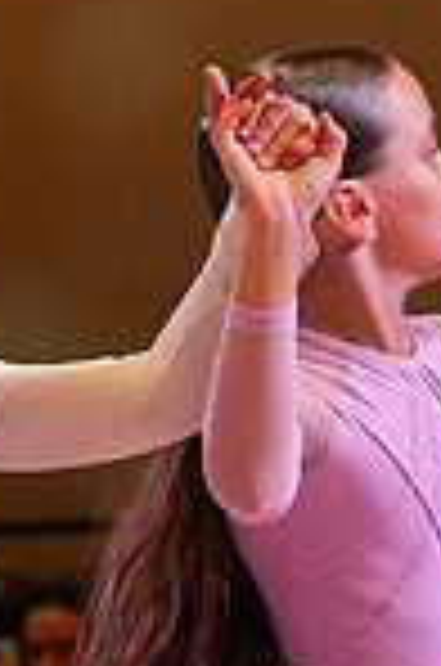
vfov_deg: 4.1
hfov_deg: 2.7
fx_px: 9212
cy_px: 878
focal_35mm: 499
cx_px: 83
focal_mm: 127
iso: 5000
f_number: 7.1
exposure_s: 1/320
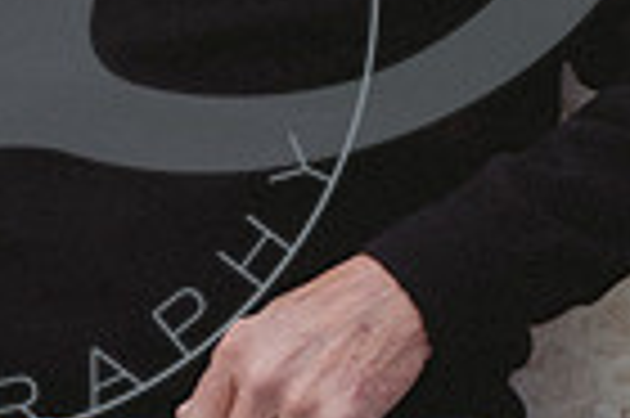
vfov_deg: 5.4
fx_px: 4370
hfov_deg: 8.2
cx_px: 140
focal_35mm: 250
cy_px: -389
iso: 100
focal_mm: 56
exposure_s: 1/160
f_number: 2.8
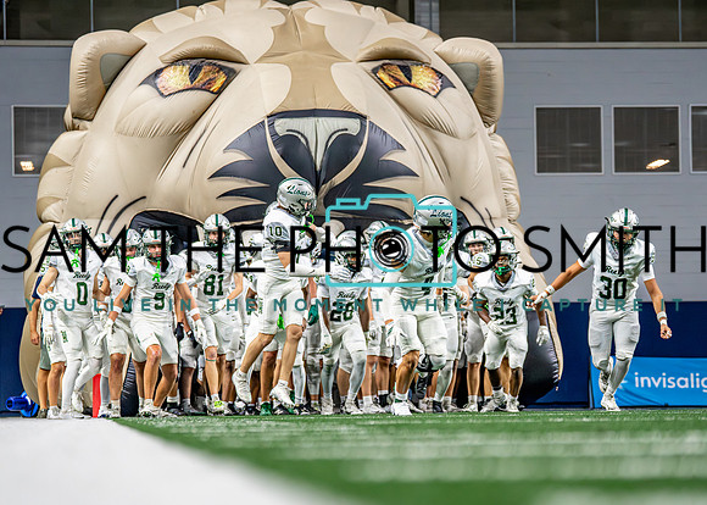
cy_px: 291
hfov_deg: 18.8
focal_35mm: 106
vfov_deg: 13.5
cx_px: 345
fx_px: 2132
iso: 5000
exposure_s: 1/2000
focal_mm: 87
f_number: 2.8
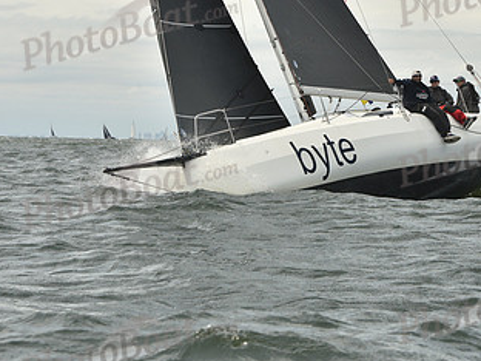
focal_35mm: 154
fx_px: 2140
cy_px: 89
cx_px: 319
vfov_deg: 9.6
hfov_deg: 12.8
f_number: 10
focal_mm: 86
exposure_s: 1/800
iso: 250
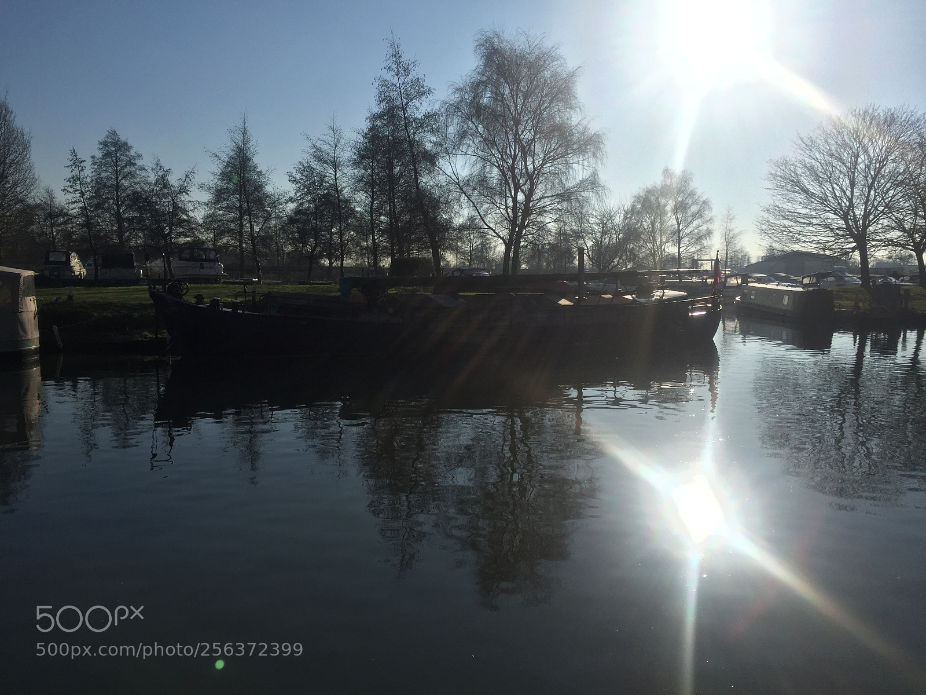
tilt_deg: -5.1
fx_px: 776
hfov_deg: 61.7
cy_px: 348
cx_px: 463
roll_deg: -0.2
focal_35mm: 29
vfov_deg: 48.2
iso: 32
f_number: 2.2
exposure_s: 1/7937
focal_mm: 4.15
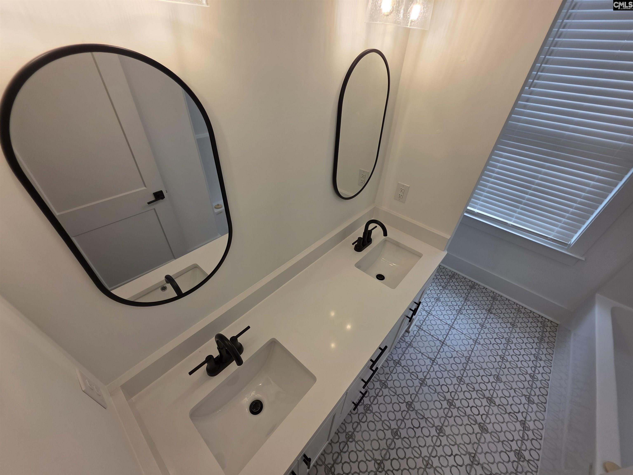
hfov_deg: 106.2
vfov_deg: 89.9
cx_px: 316
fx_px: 238
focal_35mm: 13
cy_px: 238
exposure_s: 1/120
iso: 40
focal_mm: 2.2
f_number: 1.9
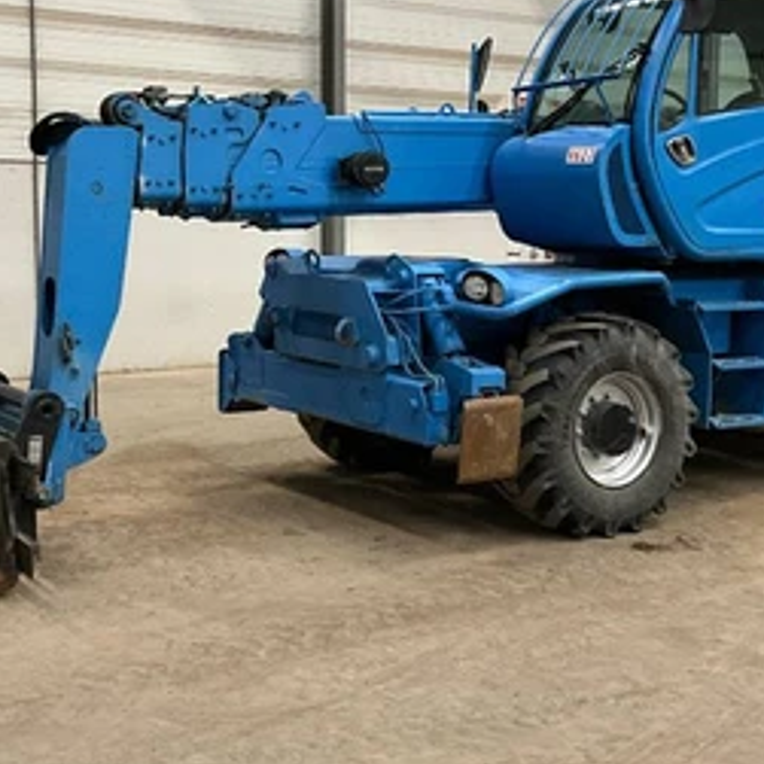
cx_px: 362
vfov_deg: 34.6
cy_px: 329
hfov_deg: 34.7
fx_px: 1224
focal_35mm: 49
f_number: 1.8
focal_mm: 3
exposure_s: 1/60
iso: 200
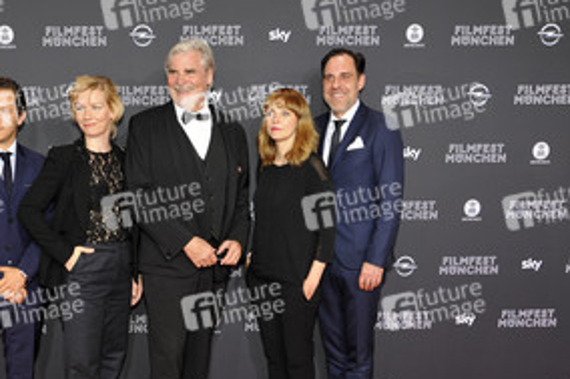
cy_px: 257
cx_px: 179
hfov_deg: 42.1
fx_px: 728
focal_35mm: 46
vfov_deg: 29.0
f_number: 8
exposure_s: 1/250
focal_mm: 29
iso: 1600
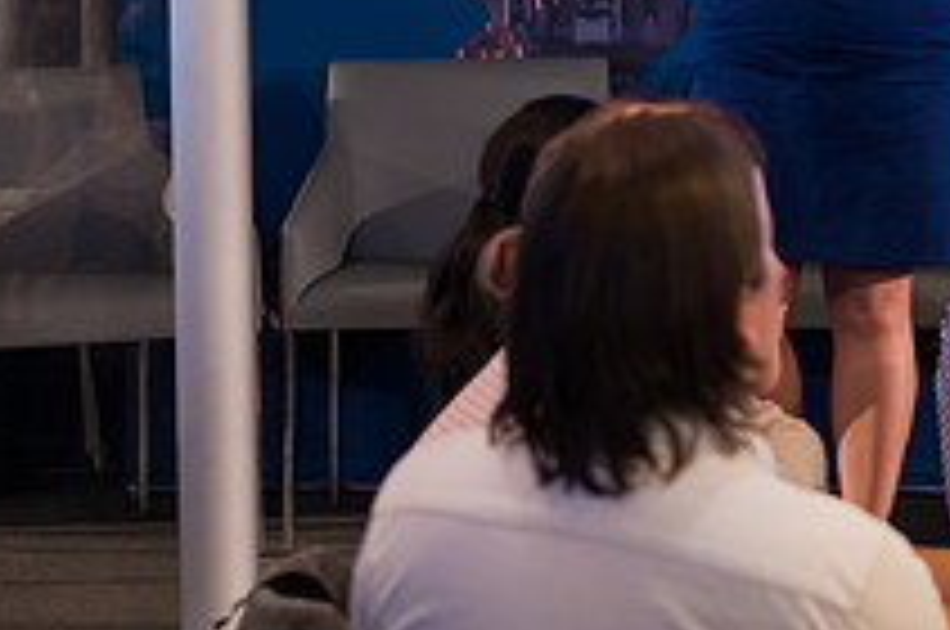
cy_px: -235
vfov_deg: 6.7
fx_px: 5296
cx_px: 922
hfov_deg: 10.2
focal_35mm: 201
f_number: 3.2
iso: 1600
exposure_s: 1/200
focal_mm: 70
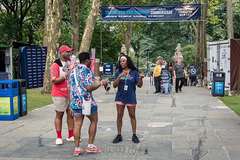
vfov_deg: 26.0
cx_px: 120
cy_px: 80
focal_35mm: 52
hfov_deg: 38.2
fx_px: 347
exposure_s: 1/640
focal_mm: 52
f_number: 4.5
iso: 1000
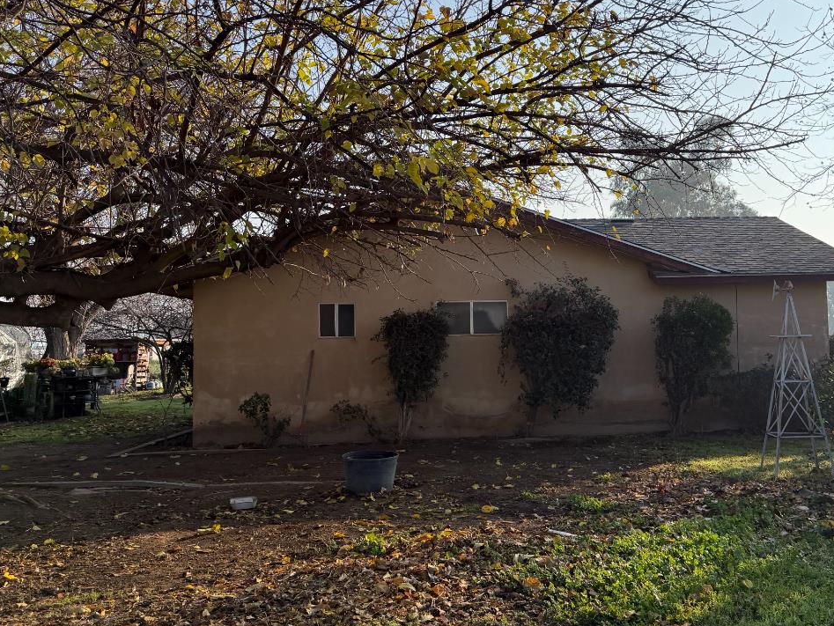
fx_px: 916
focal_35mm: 38
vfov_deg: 37.7
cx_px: 532
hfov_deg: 48.4
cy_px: 295
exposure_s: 1/4975
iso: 100
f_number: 1.78
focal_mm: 6.76
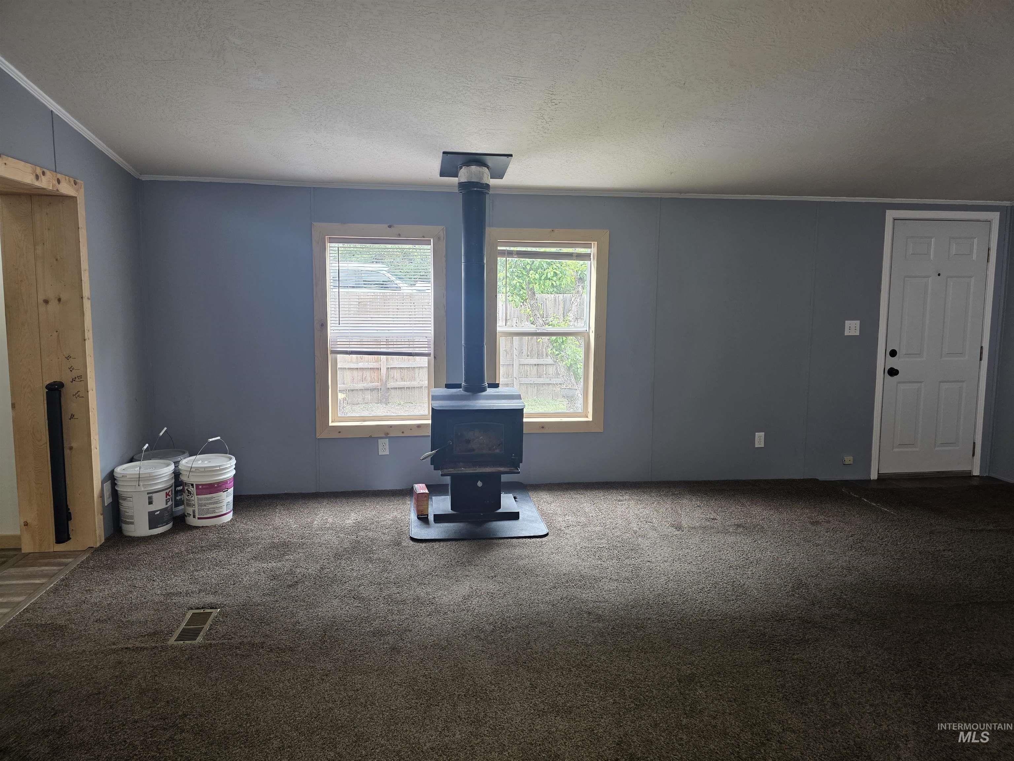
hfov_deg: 73.9
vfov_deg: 58.9
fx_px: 674
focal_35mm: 23
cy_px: 380
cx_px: 507
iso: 250
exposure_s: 1/120
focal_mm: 6.3
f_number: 1.7
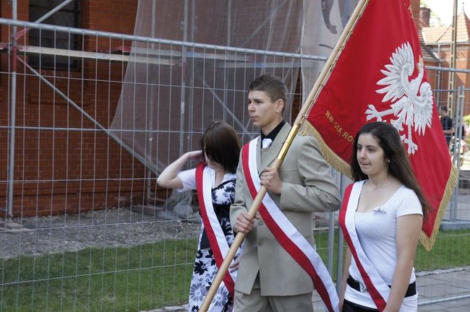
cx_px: 235
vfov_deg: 20.1
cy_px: 156
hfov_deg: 29.9
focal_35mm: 68
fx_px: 880
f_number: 6.3
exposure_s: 1/250
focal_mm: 45
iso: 400
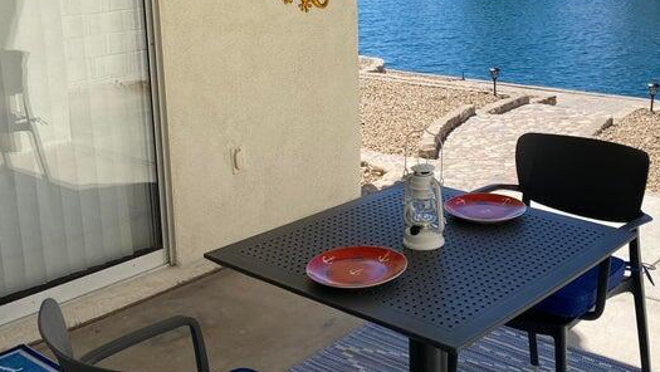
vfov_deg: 25.8
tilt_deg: -11.7
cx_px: 437
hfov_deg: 44.0
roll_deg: +0.2
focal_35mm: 46
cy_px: 106
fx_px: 805
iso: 32
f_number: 1.8
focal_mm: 4.25
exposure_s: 1/2967
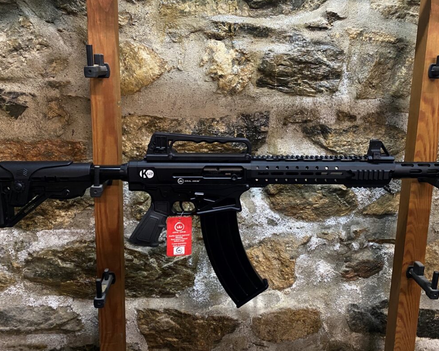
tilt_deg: -10.5
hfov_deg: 57.0
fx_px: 403
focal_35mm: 31
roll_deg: -1.8
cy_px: 162
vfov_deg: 47.1
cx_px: 245
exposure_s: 1/33
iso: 320
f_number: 1.8
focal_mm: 4.25
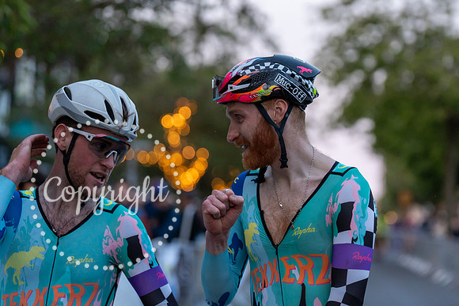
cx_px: 274
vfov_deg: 10.7
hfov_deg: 15.9
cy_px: 124
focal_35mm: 129
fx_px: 1642
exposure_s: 1/1000
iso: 3200
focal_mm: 108
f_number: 2.8
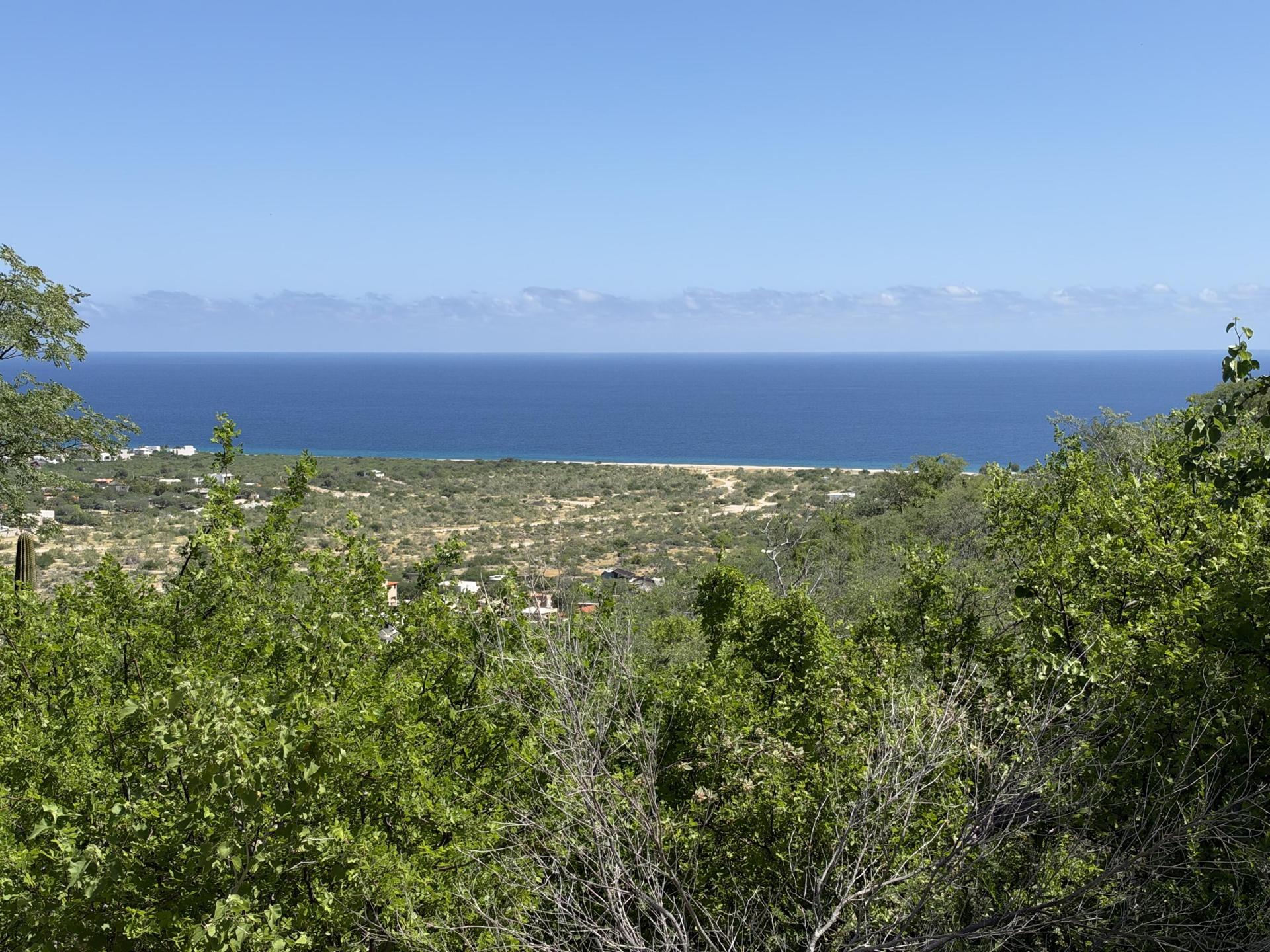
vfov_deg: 30.3
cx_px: 635
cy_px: 476
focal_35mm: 48
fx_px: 1761
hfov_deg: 39.7
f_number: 1.8
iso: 80
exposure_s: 1/5319
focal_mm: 6.93
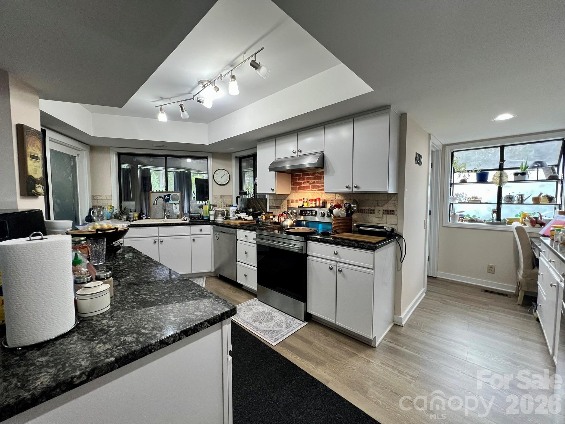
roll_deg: +0.0
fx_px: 212
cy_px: 212
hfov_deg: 106.2
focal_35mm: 13
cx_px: 282
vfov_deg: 89.9
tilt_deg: -4.7
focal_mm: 1.57
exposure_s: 1/60
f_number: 1.8
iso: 250
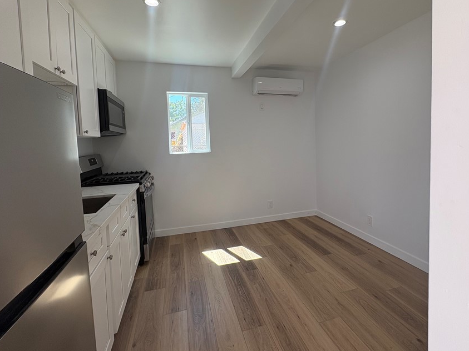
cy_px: 154
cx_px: 243
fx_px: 230
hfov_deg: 91.0
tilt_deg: -2.9
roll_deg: +1.9
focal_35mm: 17
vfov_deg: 74.4
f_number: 2.2
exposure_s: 1/138
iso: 64
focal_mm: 2.22
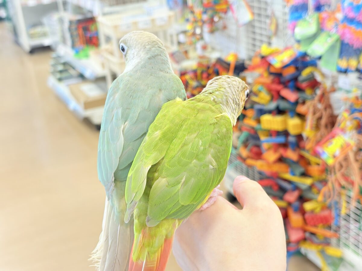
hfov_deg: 36.8
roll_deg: +6.9
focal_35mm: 52
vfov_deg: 28.0
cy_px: 136
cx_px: 181
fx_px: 544
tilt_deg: -20.6
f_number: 1.6
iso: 64
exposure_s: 1/50
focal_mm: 5.96
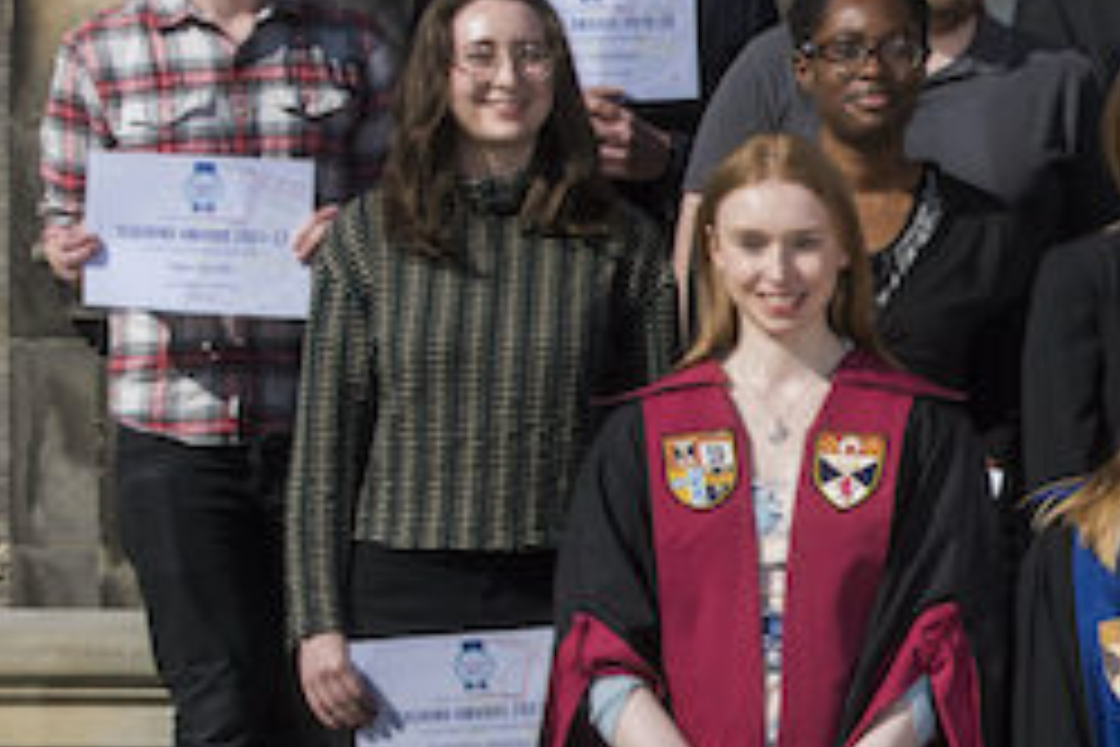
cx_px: 1592
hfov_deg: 9.5
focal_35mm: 211
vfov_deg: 6.5
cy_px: 596
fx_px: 6564
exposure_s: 1/200
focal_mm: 70
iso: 200
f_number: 18
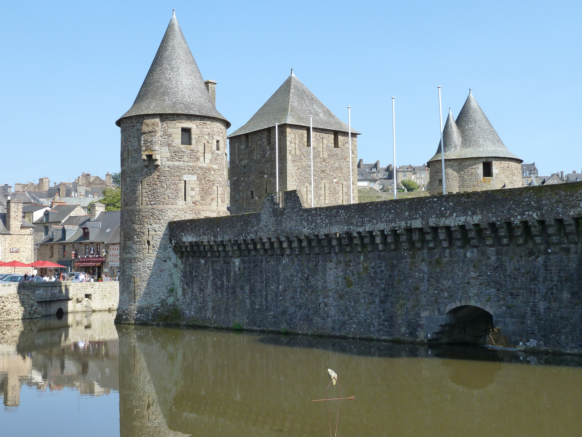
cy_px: 218
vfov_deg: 32.9
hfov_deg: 42.9
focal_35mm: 44
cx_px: 291
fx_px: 740
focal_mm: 7.3
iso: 125
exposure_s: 1/320
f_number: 4
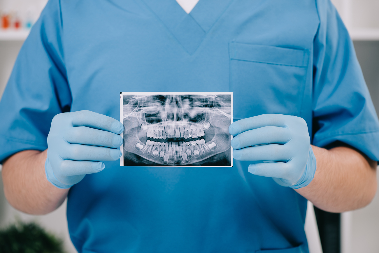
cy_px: 126
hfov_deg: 19.4
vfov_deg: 13.1
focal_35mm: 105
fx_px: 1106
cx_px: 190
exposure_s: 1/160
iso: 160
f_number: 4
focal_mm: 105
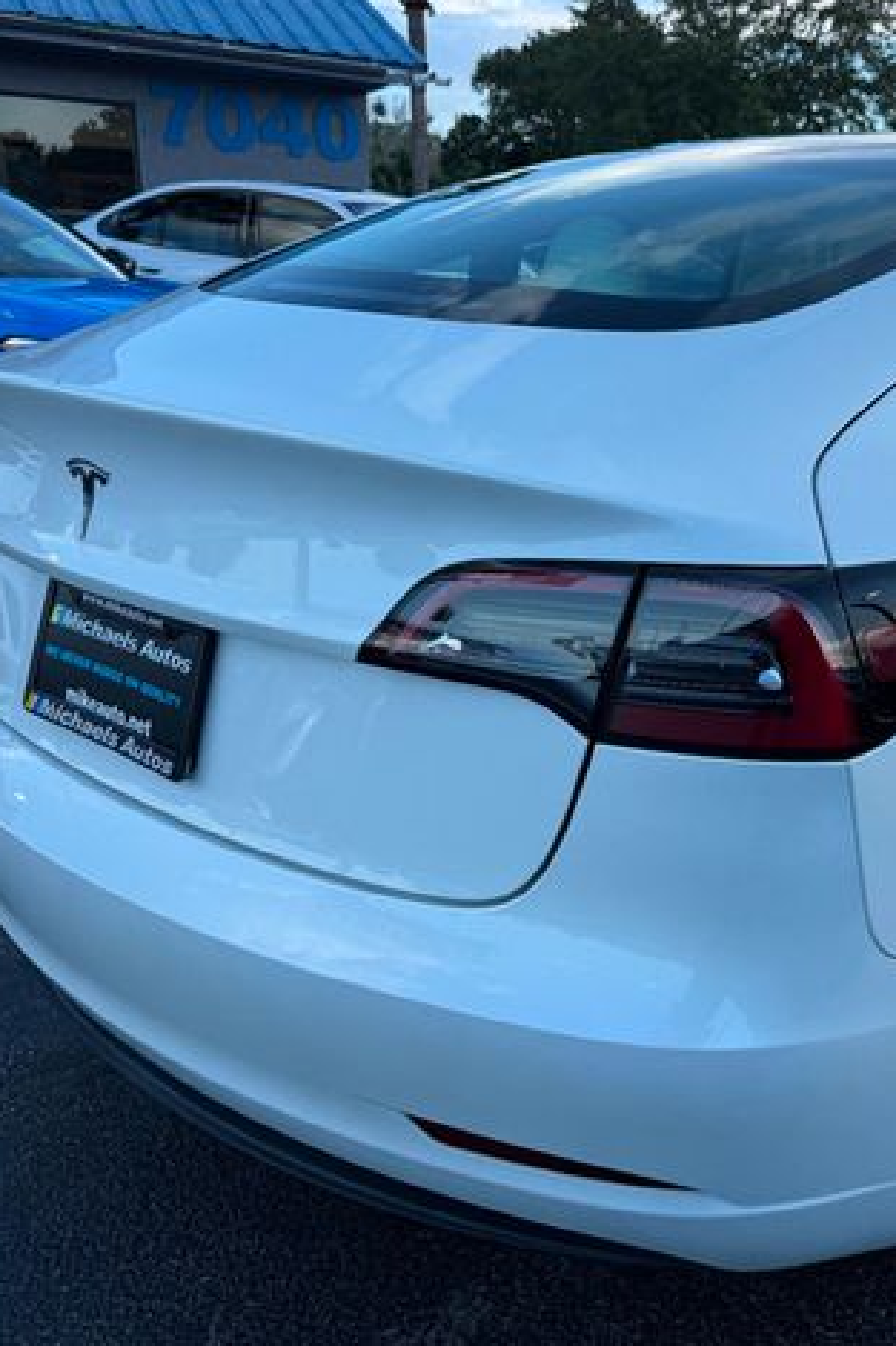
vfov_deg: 55.8
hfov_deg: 36.9
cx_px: 770
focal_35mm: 34
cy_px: 682
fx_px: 1270
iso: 80
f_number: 1.78
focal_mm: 6.76
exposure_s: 1/1493
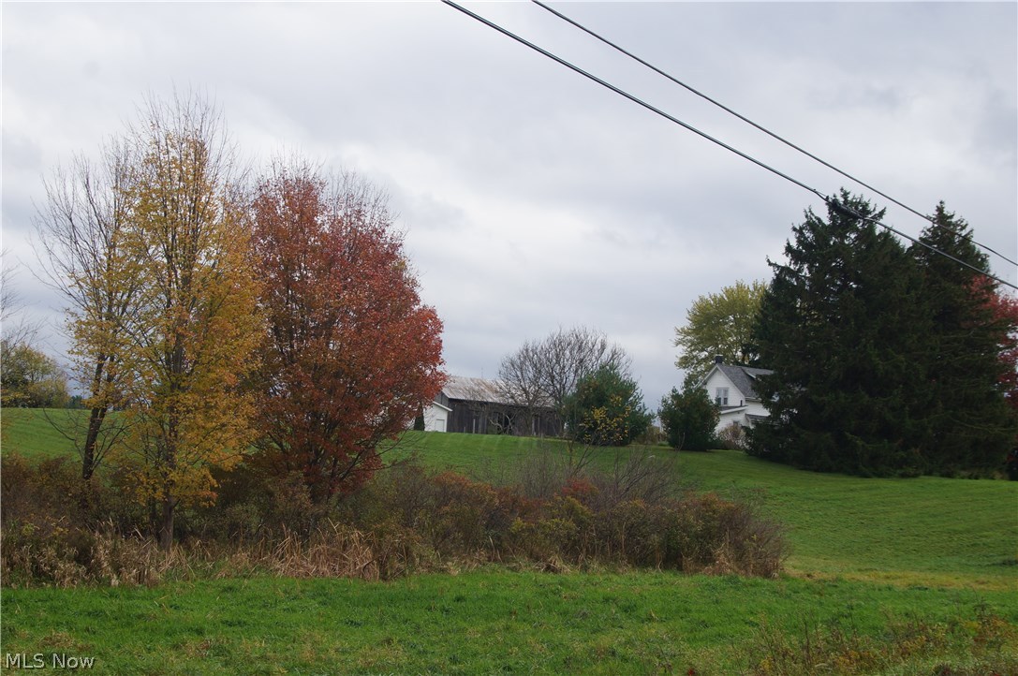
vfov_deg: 22.6
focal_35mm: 60
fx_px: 1695
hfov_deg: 33.4
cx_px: 509
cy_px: 338
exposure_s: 1/125
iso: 100
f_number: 10
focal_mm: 40
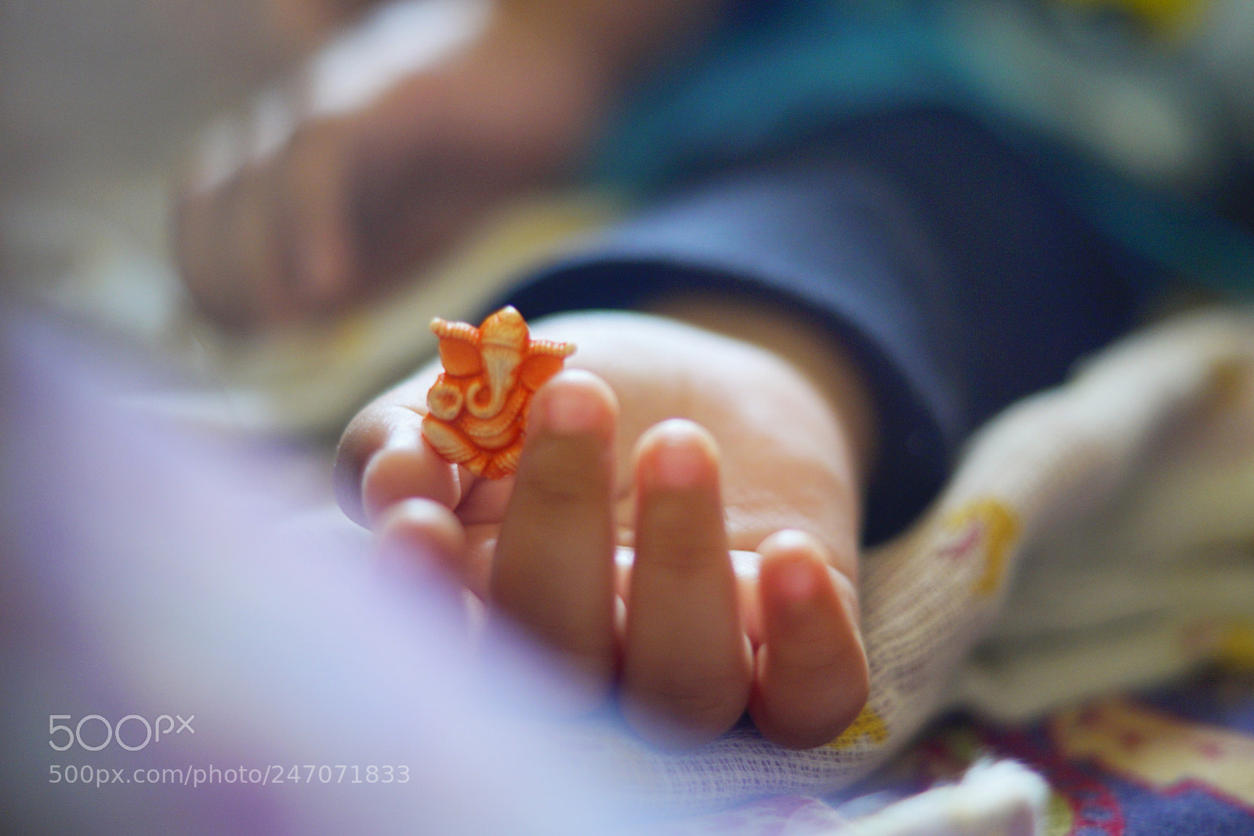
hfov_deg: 27.0
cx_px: 627
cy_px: 418
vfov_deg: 18.2
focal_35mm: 75
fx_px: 2612
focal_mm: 50
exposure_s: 1/8
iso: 250
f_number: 1.8
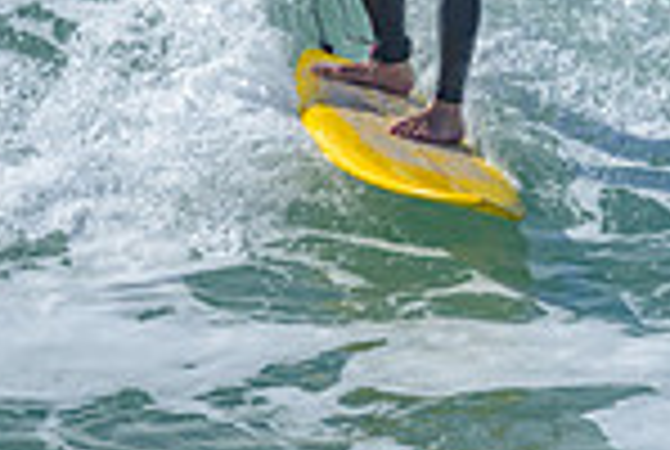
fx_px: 57940
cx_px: 369
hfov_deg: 0.7
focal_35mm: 3107
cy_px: -232
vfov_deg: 0.4
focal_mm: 800
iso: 180
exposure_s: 1/2000
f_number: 6.3
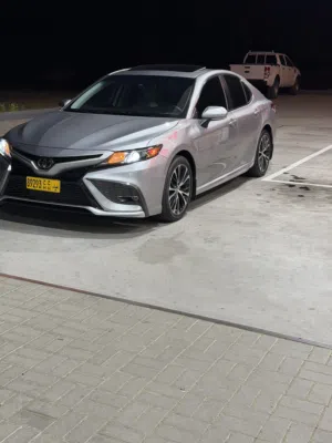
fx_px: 614
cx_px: 166
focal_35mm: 48
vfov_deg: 39.7
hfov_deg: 30.3
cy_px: 222
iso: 160
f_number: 1.78
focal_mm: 6.76
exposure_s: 1/50
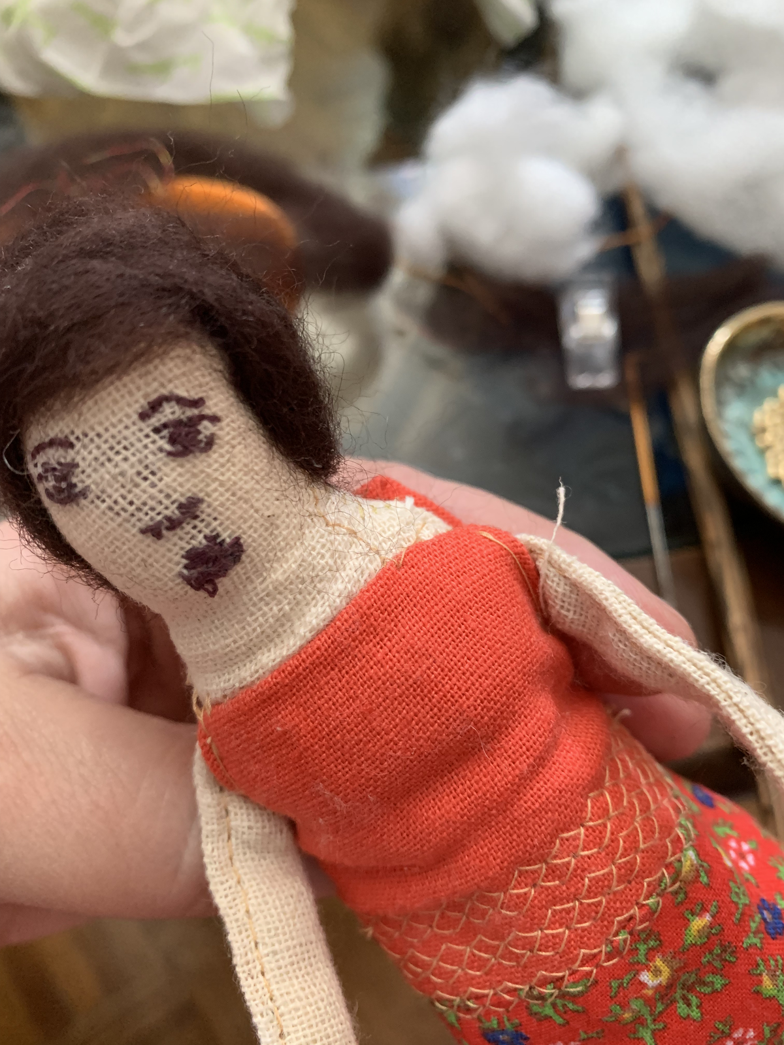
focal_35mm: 26
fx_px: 785
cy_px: 522
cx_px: 392
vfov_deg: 67.3
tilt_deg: -60.1
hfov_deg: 53.1
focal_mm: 4.25
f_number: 1.8
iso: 400
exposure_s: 1/46
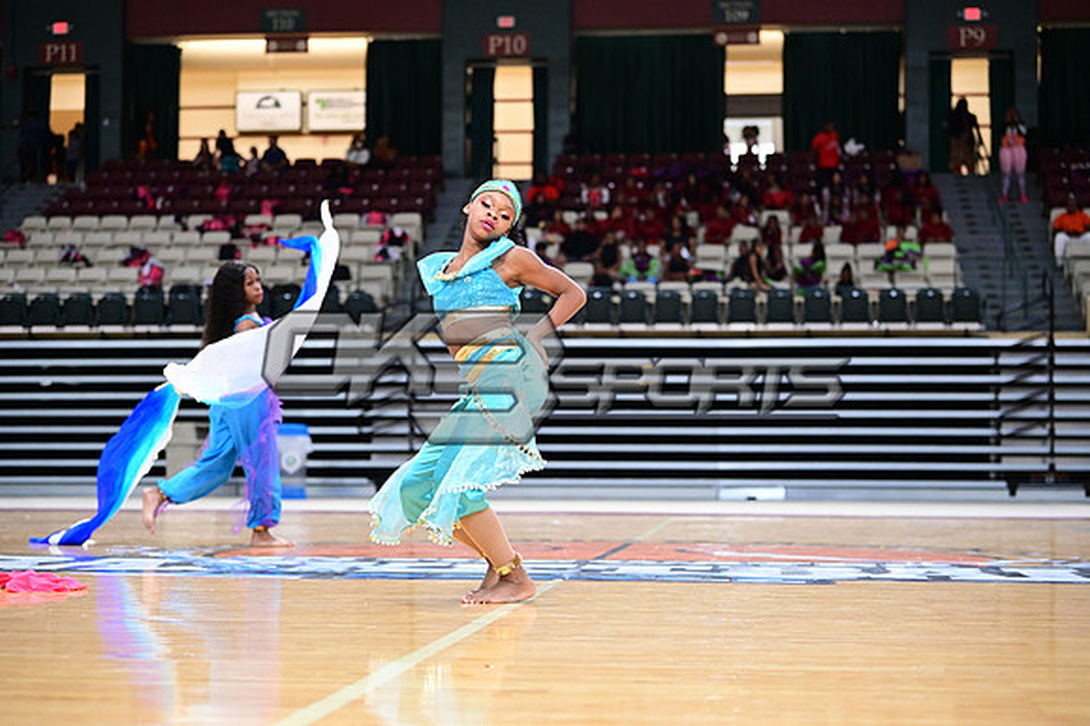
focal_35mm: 70
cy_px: 363
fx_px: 2118
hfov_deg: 28.9
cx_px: 545
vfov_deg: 19.4
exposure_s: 1/1000
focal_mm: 70
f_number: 3.2
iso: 6400
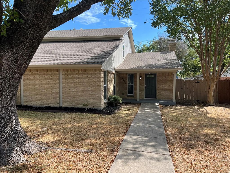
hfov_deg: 67.3
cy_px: 86
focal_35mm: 26
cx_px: 115
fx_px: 173
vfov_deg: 53.1
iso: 50
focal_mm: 5.1
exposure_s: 1/1325
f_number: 1.6
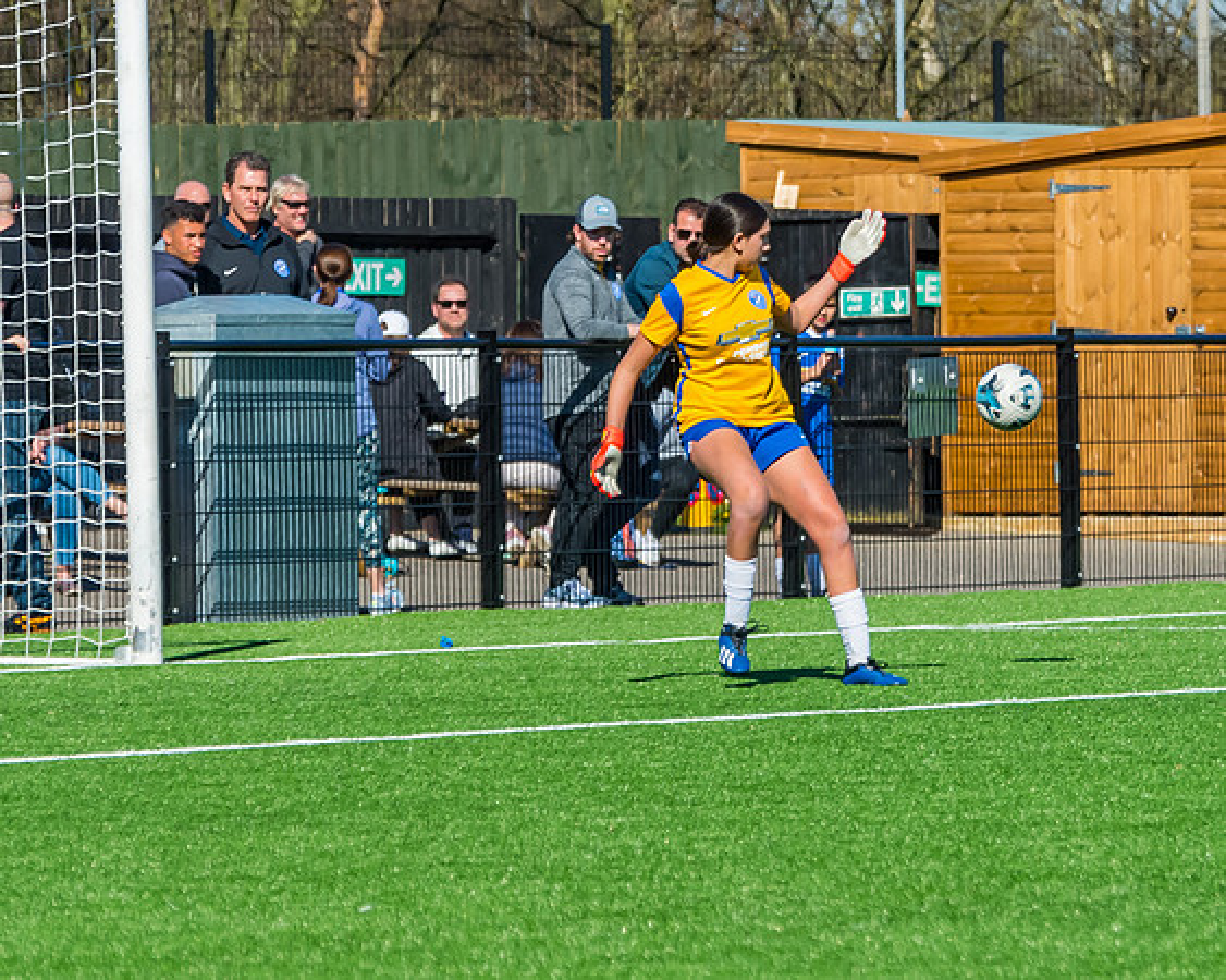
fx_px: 12186
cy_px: 668
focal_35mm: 336
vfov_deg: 4.6
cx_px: 762
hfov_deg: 5.8
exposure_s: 1/2500
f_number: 5
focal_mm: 140
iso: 400
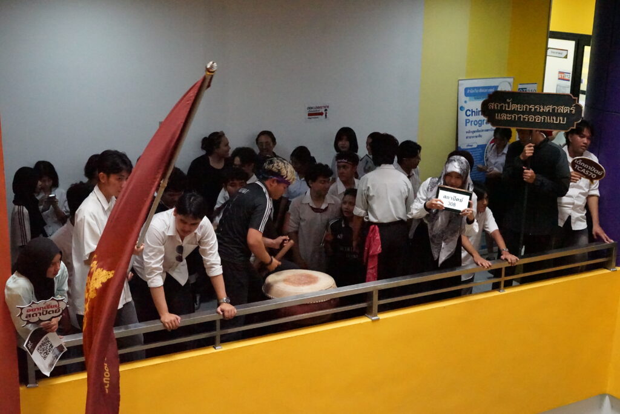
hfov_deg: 39.6
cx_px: 310
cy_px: 207
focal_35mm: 50
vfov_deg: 27.0
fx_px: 861
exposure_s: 1/200
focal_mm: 50
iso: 25600
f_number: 5.6
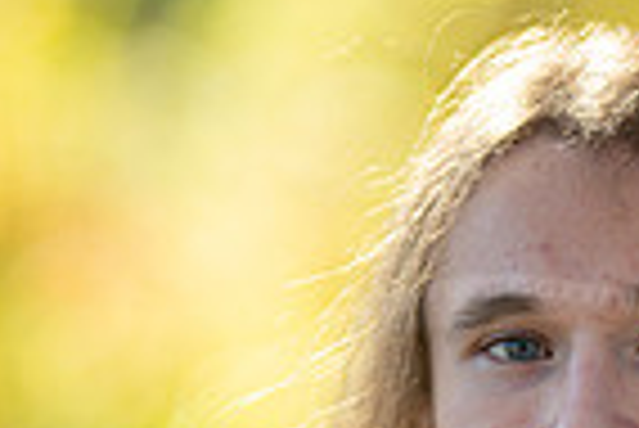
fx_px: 7143
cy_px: 824
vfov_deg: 3.4
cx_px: 626
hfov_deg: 5.1
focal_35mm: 402
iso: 80
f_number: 1.2
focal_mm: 85
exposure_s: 1/1250
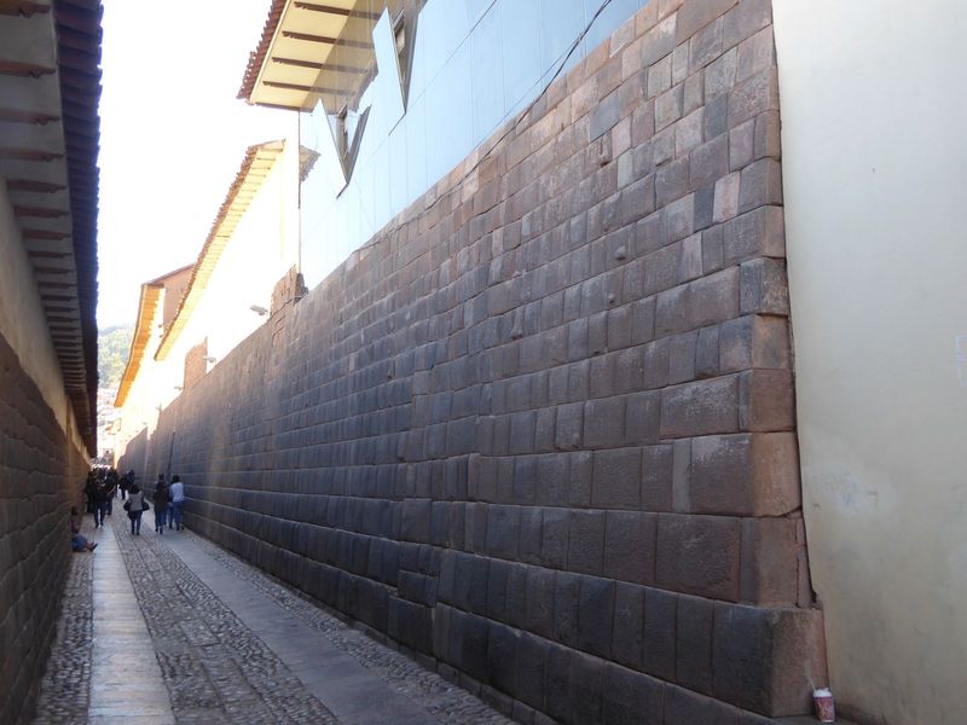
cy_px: 362
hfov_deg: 51.4
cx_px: 484
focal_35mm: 36
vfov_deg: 39.7
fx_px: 1006
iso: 100
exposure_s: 1/60
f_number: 3.7
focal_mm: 6.3
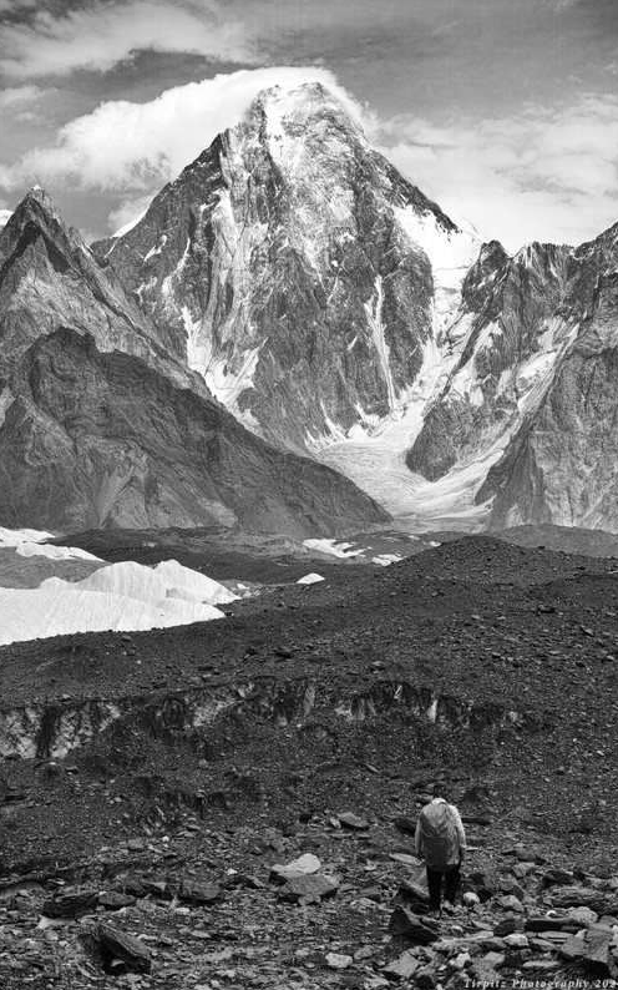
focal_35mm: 77
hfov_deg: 16.9
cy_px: 496
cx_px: 297
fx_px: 2076
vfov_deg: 26.8
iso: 100
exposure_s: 1/1600
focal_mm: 50
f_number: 5
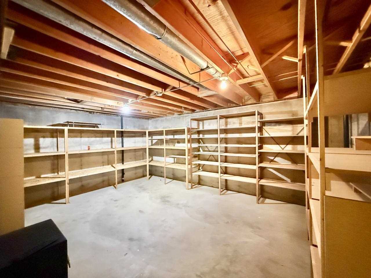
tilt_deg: +0.5
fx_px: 150
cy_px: 139
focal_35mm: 14
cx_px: 186
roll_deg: +0.8
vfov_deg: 85.7
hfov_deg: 102.1
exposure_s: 1/40
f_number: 2.2
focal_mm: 2.22
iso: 1250
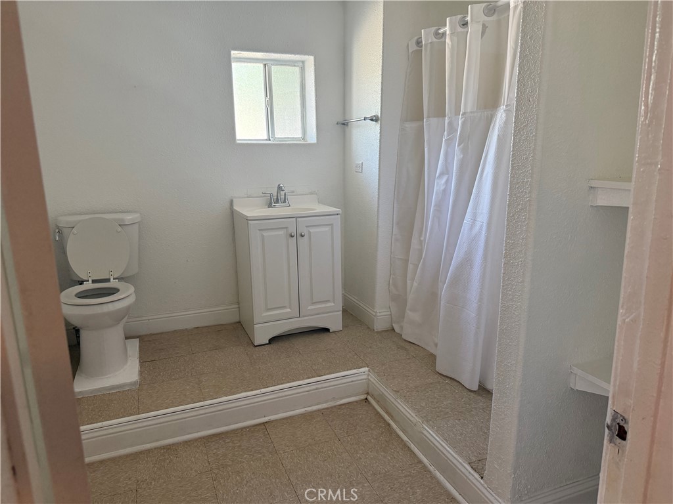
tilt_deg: -11.2
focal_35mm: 24
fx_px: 467
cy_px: 252
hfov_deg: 71.6
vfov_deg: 56.8
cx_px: 336
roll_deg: +1.7
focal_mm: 6.76
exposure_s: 1/60
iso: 200
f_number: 1.78
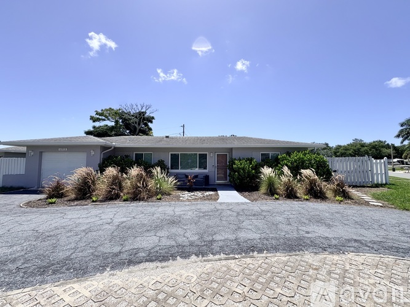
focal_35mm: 14
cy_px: 154
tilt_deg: +4.3
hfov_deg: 102.1
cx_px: 205
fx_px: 166
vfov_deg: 85.7
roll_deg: -0.1
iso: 50
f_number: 2.2
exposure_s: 1/1880
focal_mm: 2.22
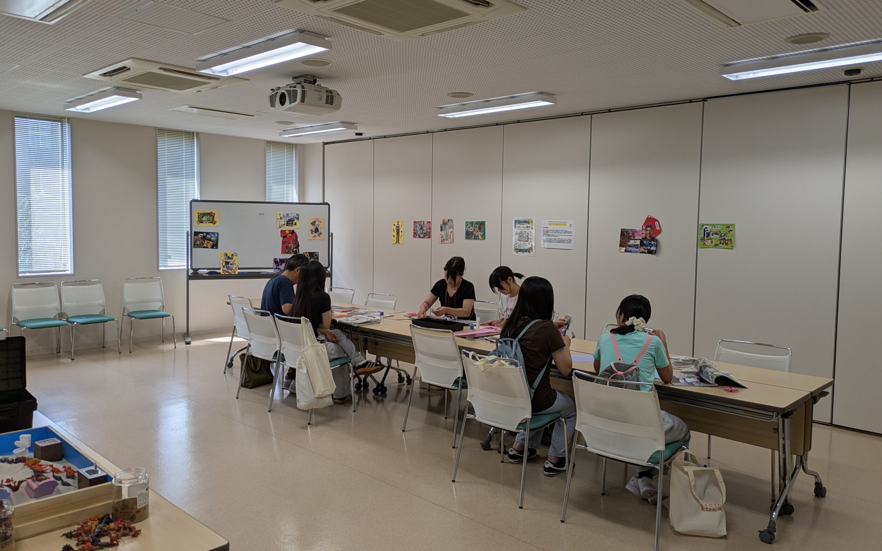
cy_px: 260
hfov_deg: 68.4
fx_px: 649
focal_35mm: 27
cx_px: 443
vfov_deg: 46.0
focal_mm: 5.43
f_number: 1.89
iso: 51
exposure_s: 1/282
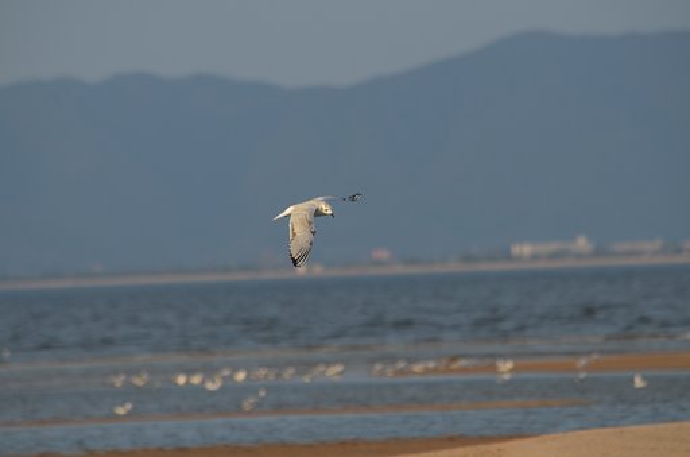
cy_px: 228
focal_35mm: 450
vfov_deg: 3.0
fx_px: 8606
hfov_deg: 4.6
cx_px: 345
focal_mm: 300
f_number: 9
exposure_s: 1/800
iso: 400
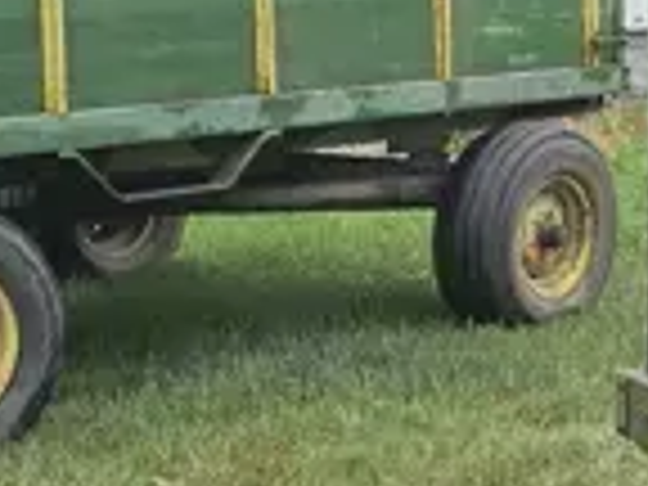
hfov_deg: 11.0
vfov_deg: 9.7
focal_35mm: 153
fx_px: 2864
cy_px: 225
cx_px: 1534
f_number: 1.7
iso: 12
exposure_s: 1/180
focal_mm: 6.3
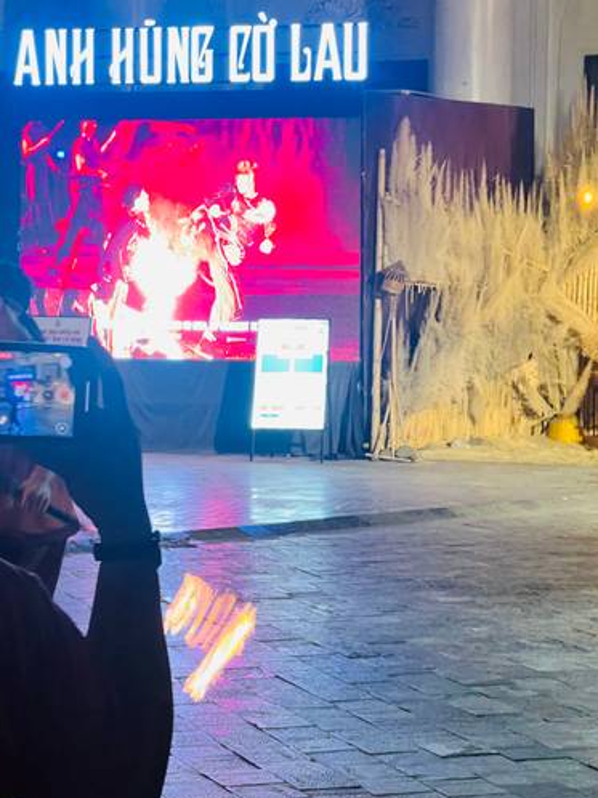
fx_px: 2282
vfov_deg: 19.8
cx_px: 257
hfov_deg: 14.9
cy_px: 320
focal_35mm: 99
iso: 320
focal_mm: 9
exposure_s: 1/50
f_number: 2.8
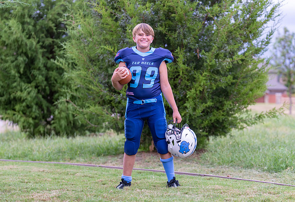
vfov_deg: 14.0
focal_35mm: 100
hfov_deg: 20.3
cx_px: 147
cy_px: 109
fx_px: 824
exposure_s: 1/320
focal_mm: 89
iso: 500
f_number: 2.8
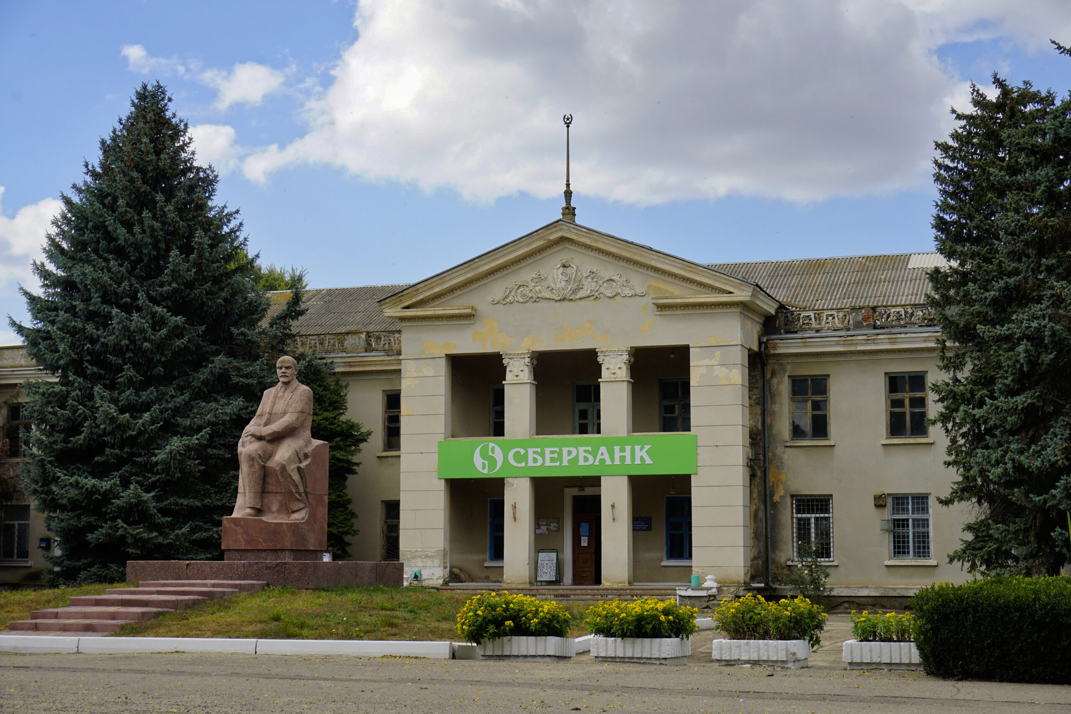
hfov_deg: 35.9
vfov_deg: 24.4
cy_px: 357
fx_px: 1651
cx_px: 536
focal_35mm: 56
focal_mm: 37
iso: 100
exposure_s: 1/100
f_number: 10
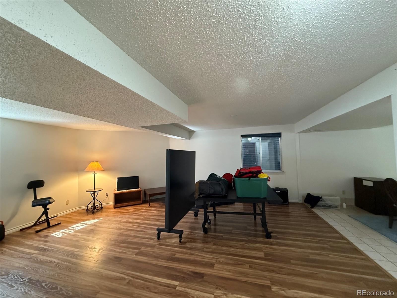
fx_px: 161
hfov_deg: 102.1
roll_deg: +1.0
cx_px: 198
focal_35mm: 14
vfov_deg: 85.7
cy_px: 149
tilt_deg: +2.7
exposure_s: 1/60
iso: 800
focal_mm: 2.22
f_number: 2.2
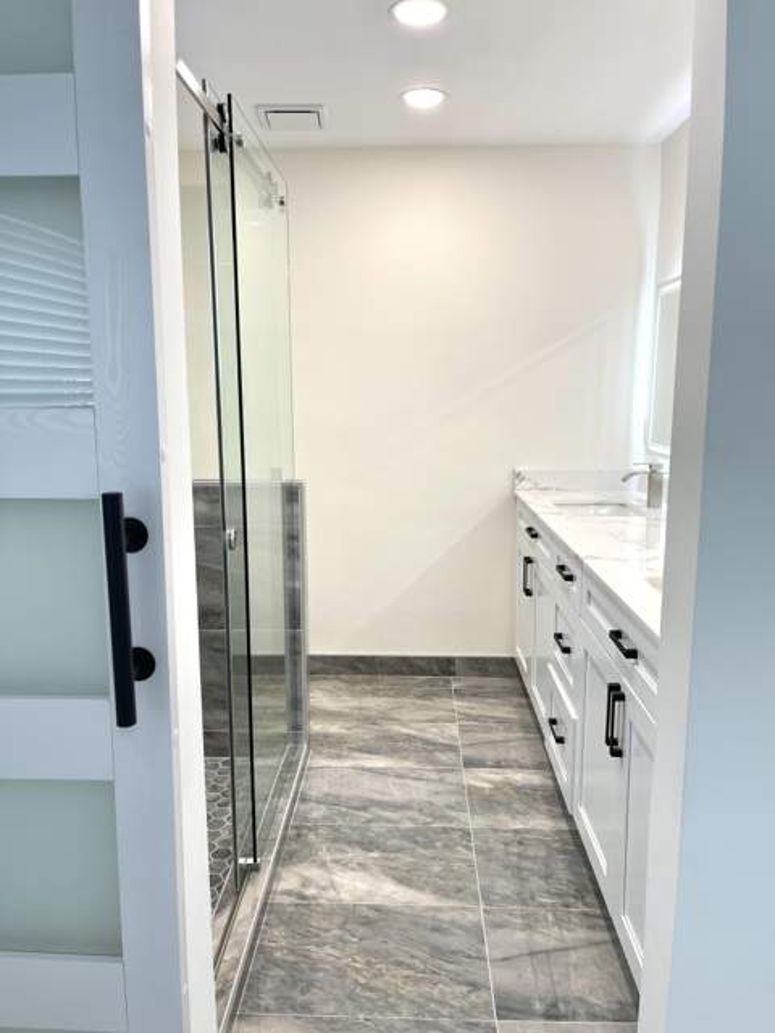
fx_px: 746
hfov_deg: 54.9
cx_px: 388
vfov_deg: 69.4
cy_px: 516
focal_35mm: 25
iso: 40
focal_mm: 5.1
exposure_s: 1/121
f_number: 1.6
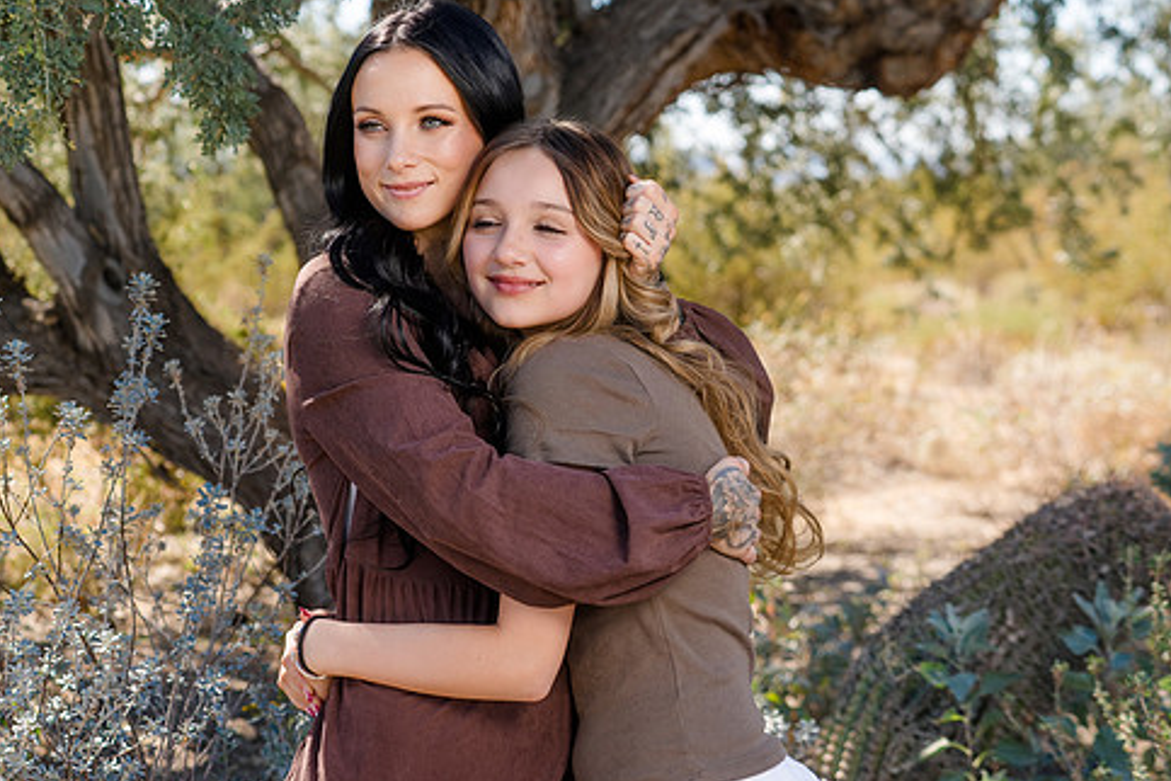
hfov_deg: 24.2
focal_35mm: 84
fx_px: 2732
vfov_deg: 16.3
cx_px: 635
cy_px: 348
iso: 100
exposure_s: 1/200
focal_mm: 70
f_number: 5.6
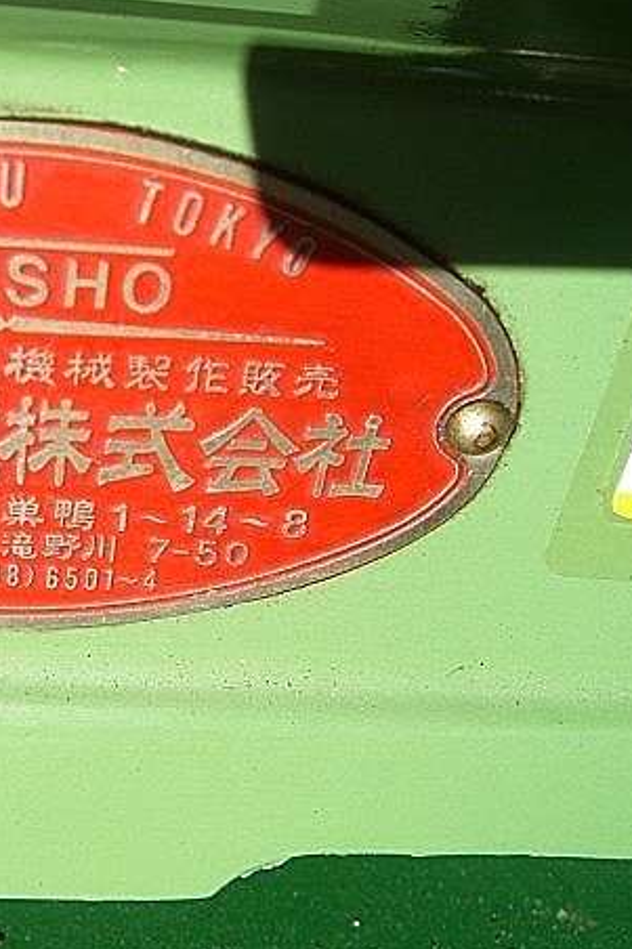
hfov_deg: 23.3
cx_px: 25
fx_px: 1476
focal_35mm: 56
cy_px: 489
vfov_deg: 35.6
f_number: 4.3
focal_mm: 6.2
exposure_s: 1/400
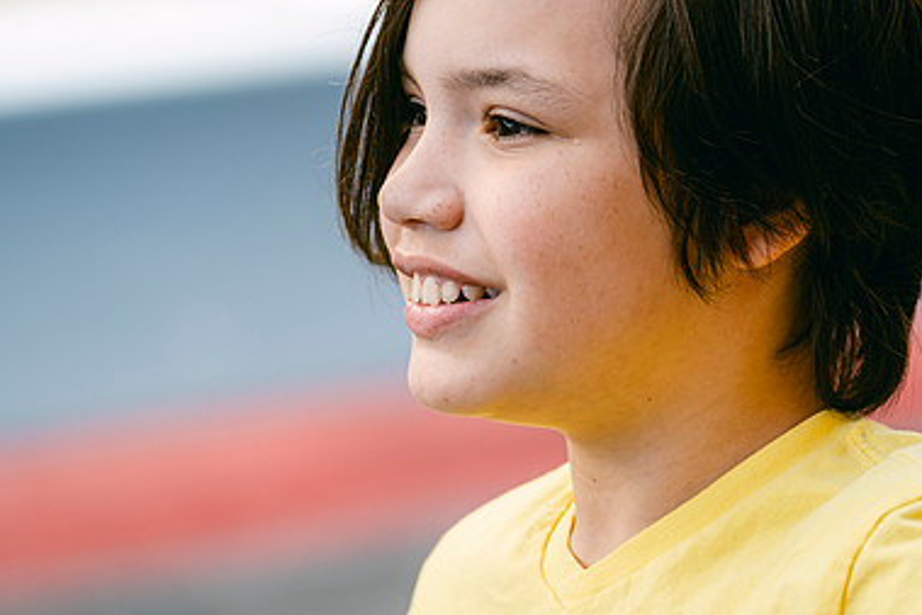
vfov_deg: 4.6
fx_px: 7609
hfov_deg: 6.9
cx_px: 431
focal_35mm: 297
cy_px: 288
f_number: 2.8
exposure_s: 1/170
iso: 160
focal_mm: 129.2
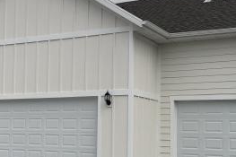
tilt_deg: +3.6
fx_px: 465
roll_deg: -1.1
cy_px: 105
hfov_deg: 28.1
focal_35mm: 71
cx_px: 65
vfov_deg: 19.1
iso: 20
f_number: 1.8
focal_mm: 4
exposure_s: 1/4367
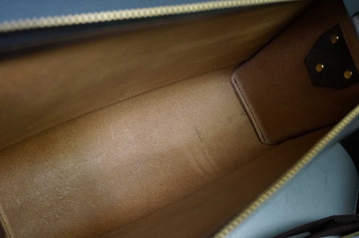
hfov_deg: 48.0
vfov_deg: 32.9
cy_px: 119
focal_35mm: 40
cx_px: 180
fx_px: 403
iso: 3200
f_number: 4.5
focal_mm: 27
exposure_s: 1/125
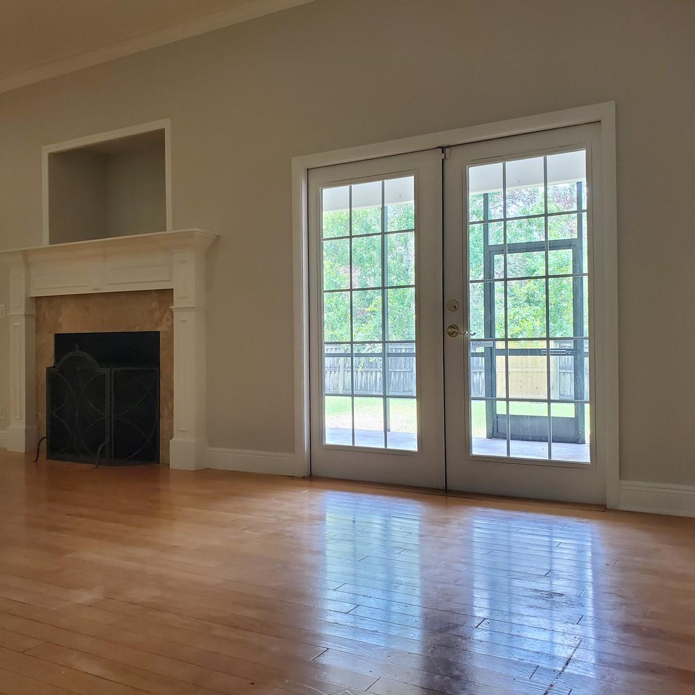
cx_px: 318
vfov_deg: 52.5
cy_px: 348
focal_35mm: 31
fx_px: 704
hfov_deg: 52.5
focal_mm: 4.3
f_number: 2.4
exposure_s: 1/120
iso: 320
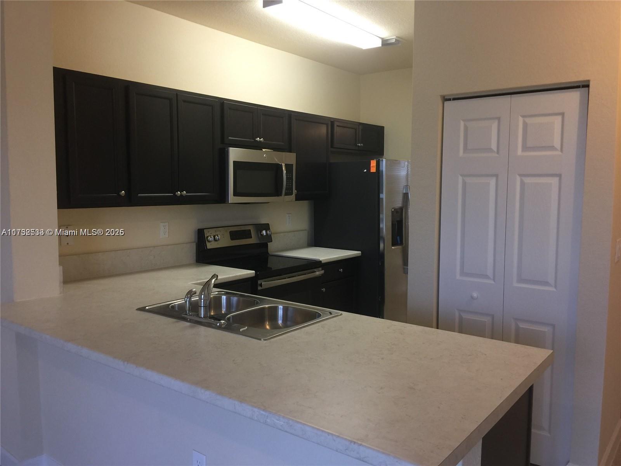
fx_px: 520
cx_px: 310
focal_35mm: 29
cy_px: 233
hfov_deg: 61.7
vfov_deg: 48.2
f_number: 2.2
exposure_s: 1/15
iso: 32
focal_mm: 4.15
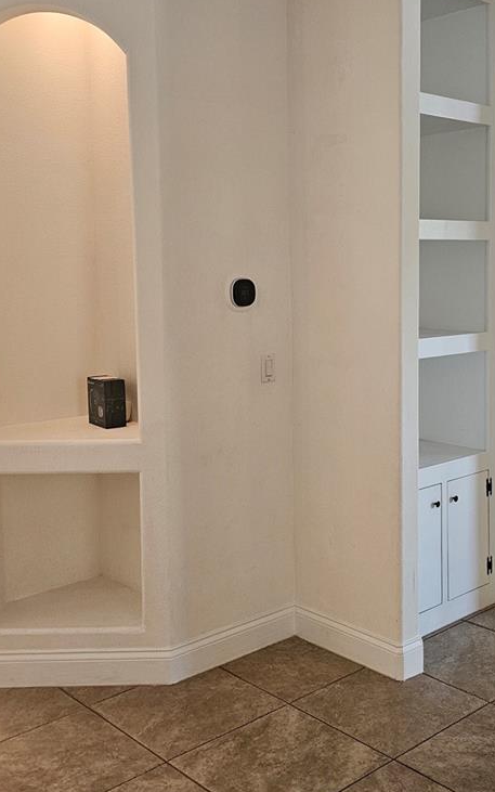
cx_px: 374
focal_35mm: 40
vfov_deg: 49.0
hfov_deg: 31.4
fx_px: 863
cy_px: 325
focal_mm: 6.3
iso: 250
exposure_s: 1/120
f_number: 1.7
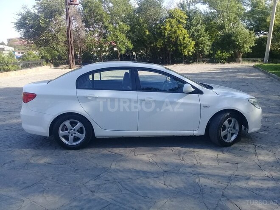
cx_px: 140
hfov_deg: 58.4
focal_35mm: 31
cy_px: 105
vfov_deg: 45.4
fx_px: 251
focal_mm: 3.3
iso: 50
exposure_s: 1/524
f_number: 2.2
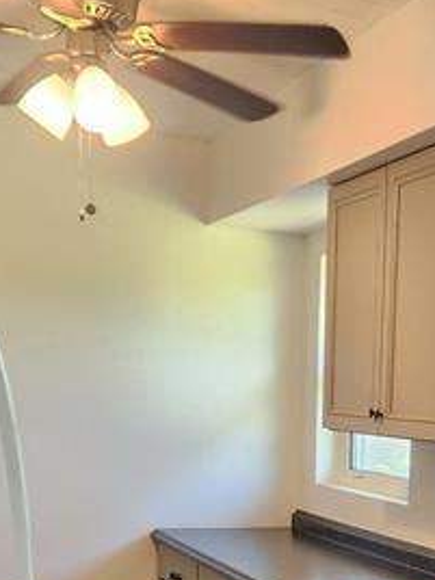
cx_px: 372
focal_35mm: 66
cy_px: 574
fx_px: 1106
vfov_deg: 27.7
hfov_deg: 21.9
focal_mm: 5.4
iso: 200
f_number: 1.8
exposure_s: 1/120
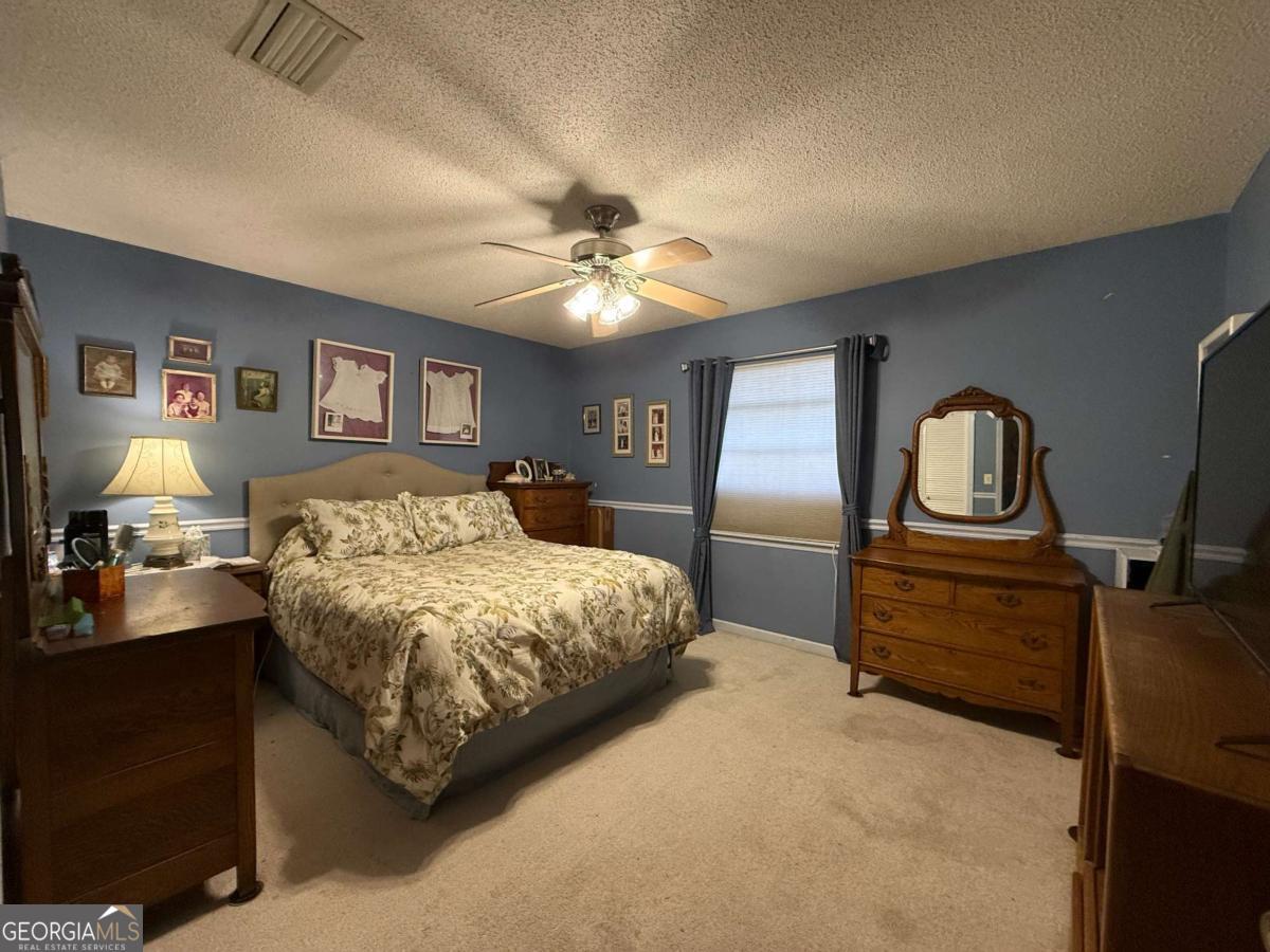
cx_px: 635
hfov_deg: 102.1
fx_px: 514
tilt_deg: -1.2
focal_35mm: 14
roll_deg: -0.5
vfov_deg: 85.7
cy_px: 476
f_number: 2.2
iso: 320
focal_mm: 2.22
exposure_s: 1/120
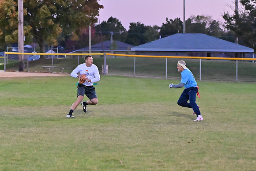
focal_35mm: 136
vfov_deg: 10.1
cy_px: 86
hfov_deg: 15.1
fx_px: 967
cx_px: 128
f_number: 4
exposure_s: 1/500
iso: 6400
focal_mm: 91
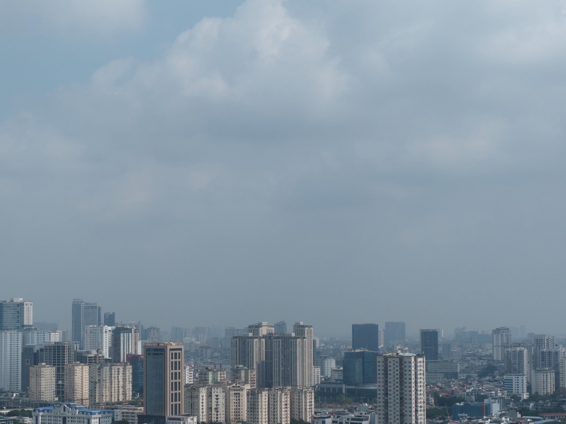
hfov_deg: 27.5
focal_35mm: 70
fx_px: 1144
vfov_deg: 21.0
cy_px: 273
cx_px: 173
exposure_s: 1/10
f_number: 5.6
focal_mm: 14.45
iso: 100
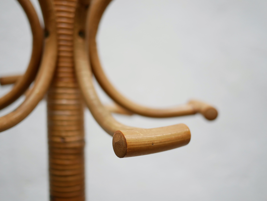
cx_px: 134
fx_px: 309
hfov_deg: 46.8
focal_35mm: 40
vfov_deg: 36.0
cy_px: 100
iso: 320
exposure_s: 1/60
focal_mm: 20
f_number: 1.7
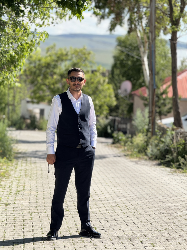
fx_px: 864
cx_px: 94
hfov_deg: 12.3
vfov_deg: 16.4
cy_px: 125
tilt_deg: -2.7
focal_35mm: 120
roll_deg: -0.6
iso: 50
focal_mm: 15.66
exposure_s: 1/1033
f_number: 2.8
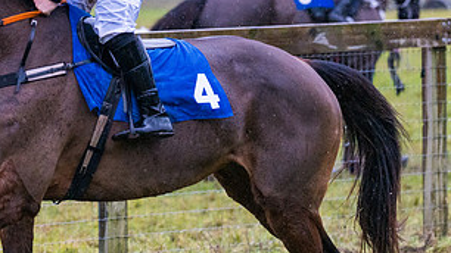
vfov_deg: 3.3
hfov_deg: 5.9
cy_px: 145
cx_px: 116
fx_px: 4352
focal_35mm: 364
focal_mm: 135
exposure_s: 1/2000
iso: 2500
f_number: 2.8
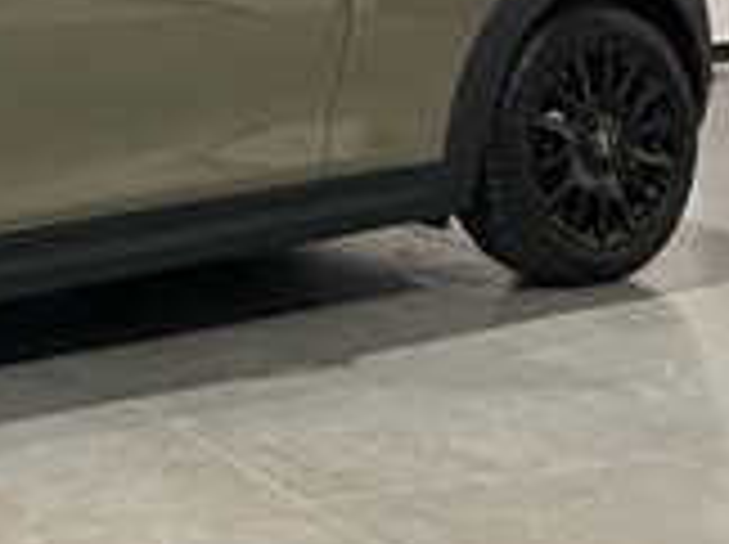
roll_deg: +1.5
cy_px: -216
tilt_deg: -1.8
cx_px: -198
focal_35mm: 103
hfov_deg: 17.9
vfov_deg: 13.7
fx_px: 2166
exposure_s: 1/50
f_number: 1.6
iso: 100
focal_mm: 4.2
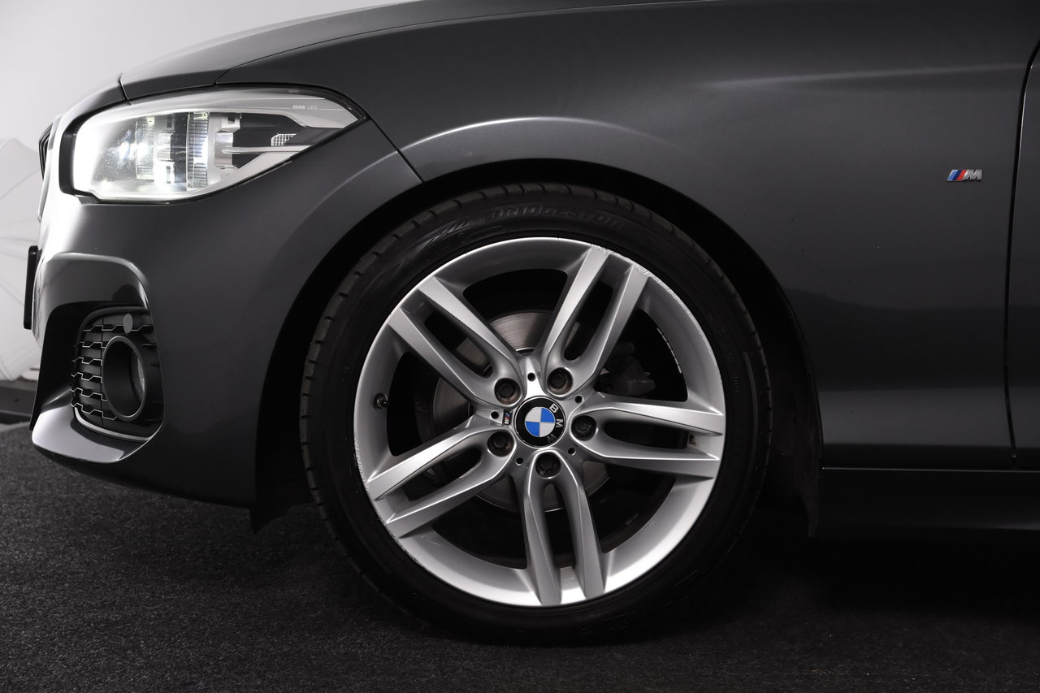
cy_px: 346
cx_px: 520
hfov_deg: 27.0
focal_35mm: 75
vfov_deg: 18.2
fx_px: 2166
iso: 1600
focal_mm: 50
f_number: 5.6
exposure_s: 1/125
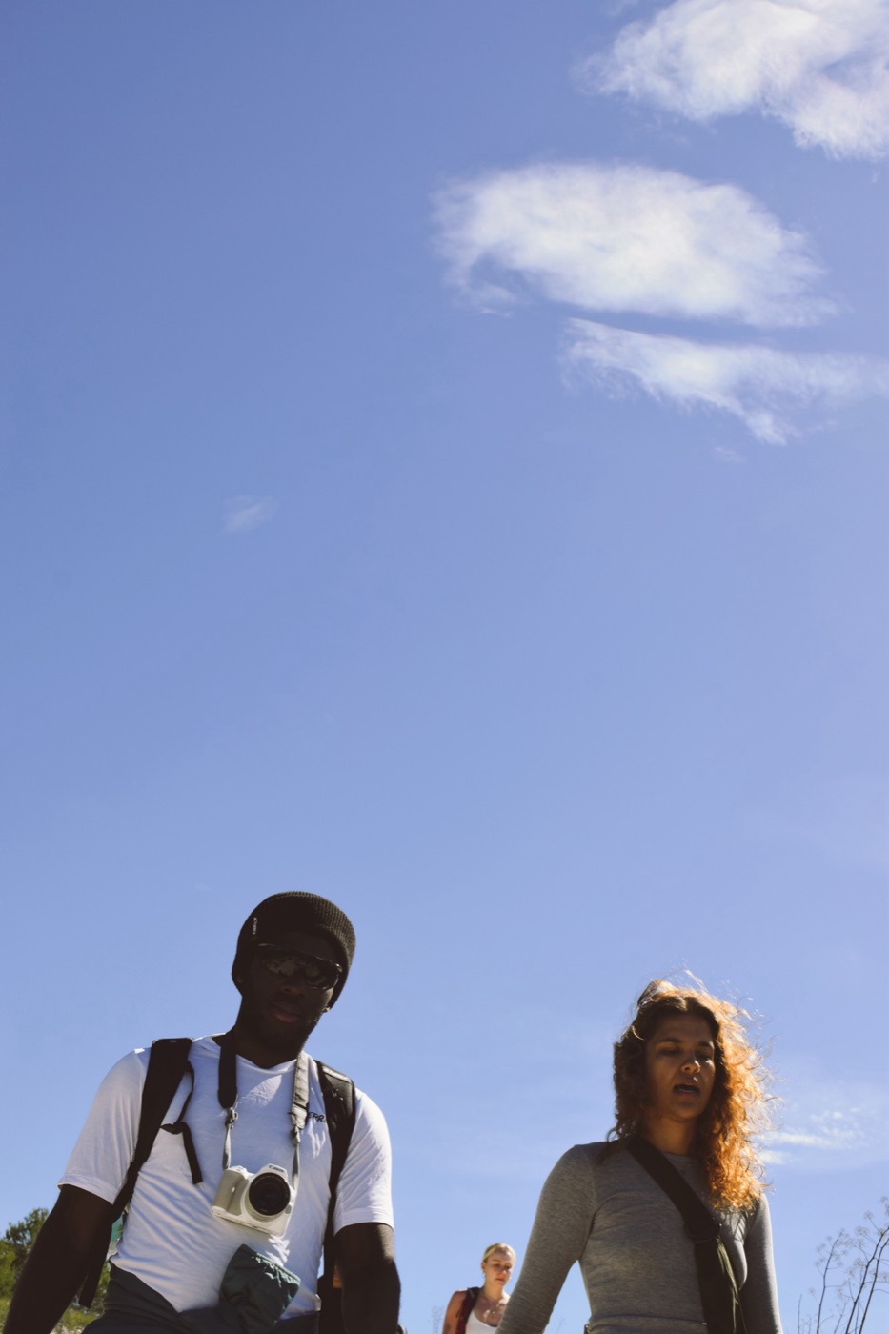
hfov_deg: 29.9
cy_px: 667
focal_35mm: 45
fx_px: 1667
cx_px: 444
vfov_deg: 43.6
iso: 200
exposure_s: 1/500
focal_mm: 30
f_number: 11
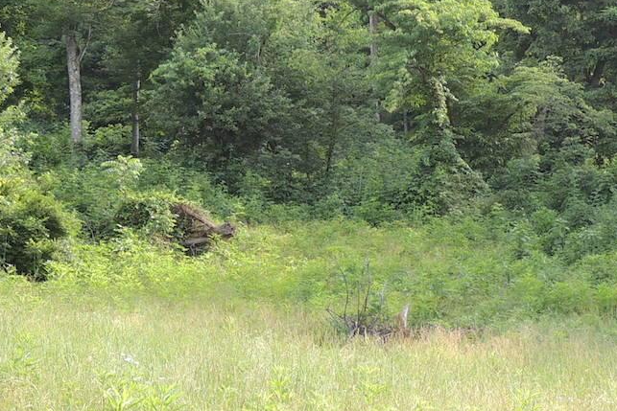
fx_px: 1783
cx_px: 265
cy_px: 139
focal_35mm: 104
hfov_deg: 19.6
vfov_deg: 13.2
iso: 100
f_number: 3.3
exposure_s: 1/125
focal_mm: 7.1
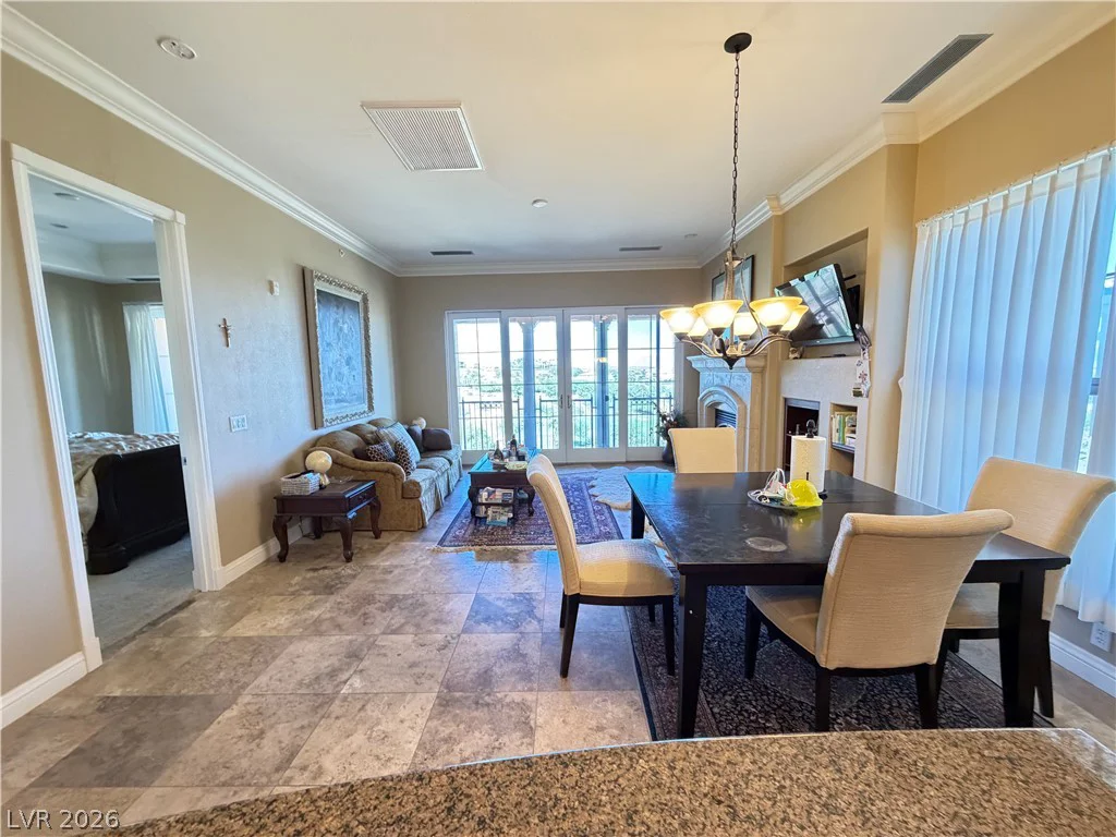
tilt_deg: -5.8
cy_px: 418
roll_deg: +1.5
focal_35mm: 14
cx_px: 558
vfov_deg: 85.7
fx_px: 451
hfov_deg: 102.1
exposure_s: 1/60
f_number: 2.2
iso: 640
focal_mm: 2.22
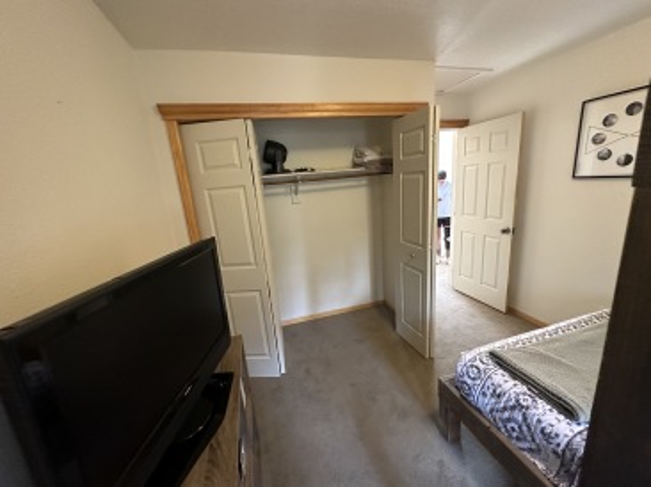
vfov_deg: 85.6
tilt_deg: -14.0
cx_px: 326
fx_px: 263
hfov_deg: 102.1
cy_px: 244
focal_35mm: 14
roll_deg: +3.0
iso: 500
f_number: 2.2
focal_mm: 2.22
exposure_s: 1/60
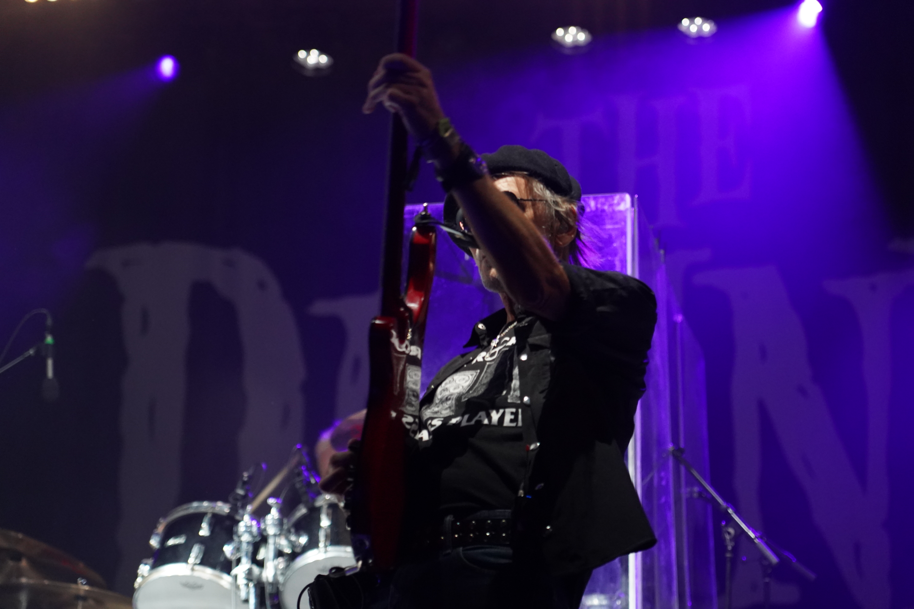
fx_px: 2666
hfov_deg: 19.5
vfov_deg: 13.0
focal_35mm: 105
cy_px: 304
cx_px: 457
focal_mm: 105
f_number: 4
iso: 6400
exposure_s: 1/160
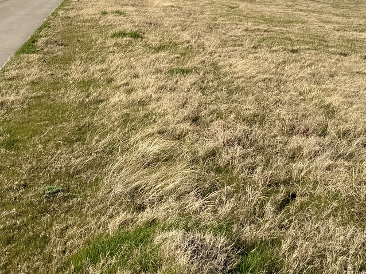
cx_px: 98
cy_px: -6
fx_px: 814
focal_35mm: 77
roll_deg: -0.3
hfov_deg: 25.1
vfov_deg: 18.6
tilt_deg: -4.4
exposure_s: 1/7353
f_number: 1.78
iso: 80
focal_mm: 6.76
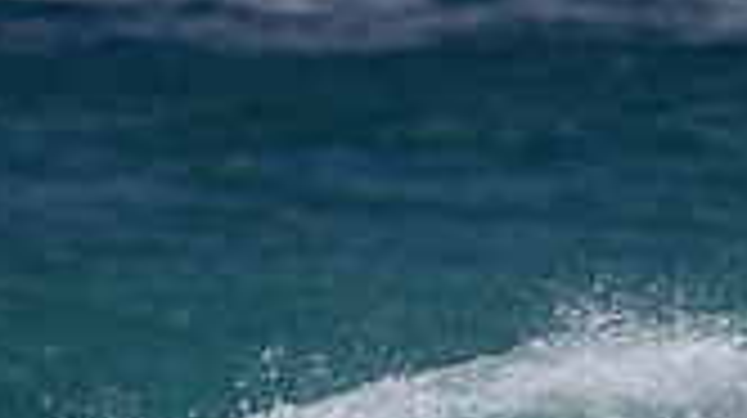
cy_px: 622
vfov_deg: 0.5
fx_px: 44524
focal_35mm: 2250
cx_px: 998
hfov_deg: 1.0
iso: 72
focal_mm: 500
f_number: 5.6
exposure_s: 1/2000
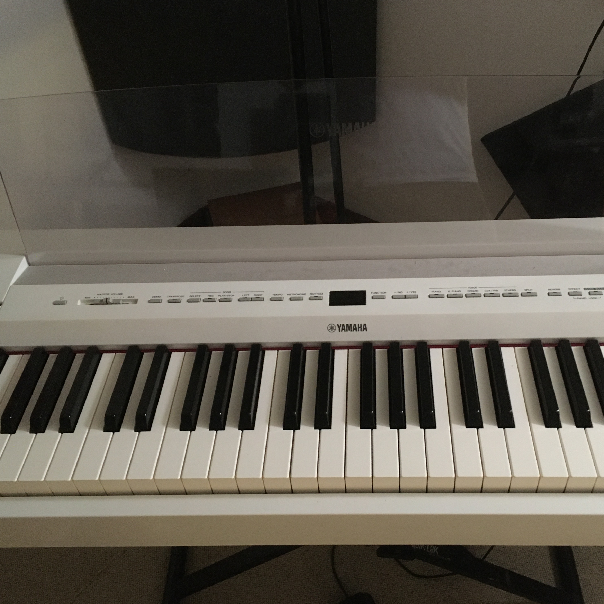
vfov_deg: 47.2
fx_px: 691
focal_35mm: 35
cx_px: 352
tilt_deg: -45.4
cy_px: 298
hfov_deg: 47.0
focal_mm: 4.15
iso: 400
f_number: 2.2
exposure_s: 1/17
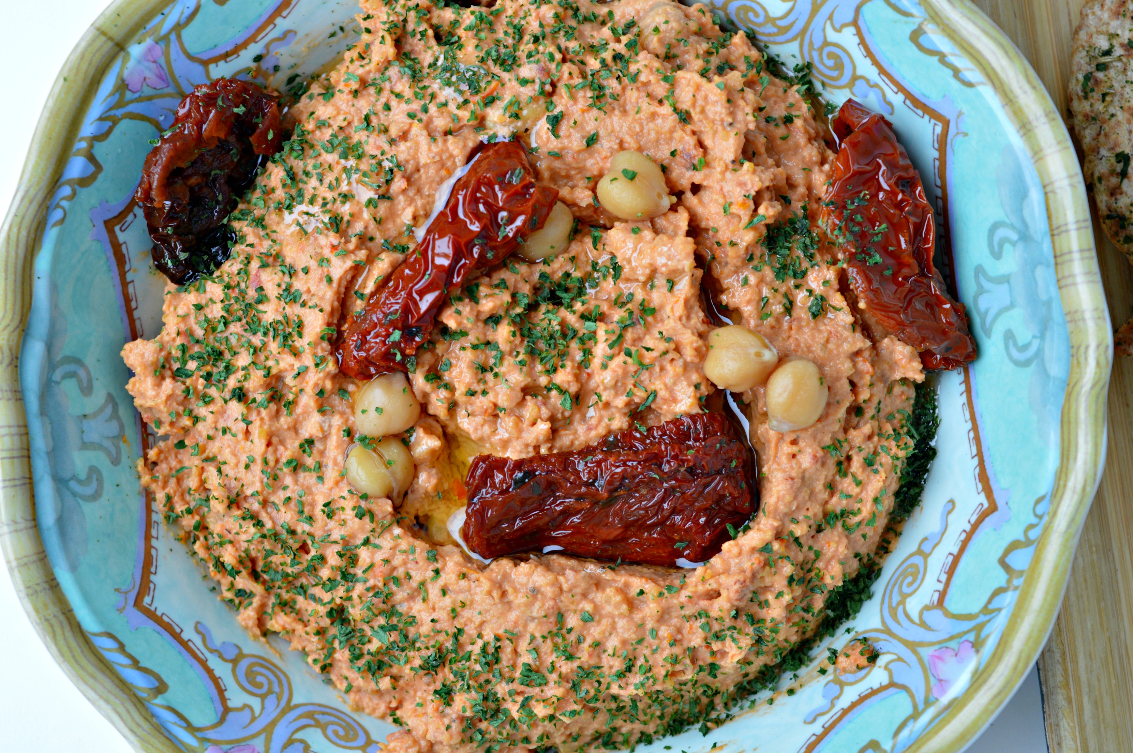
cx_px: 566
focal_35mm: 82
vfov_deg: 16.5
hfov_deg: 24.6
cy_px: 376
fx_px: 2594
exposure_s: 1/15
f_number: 5.6
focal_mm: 55
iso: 200
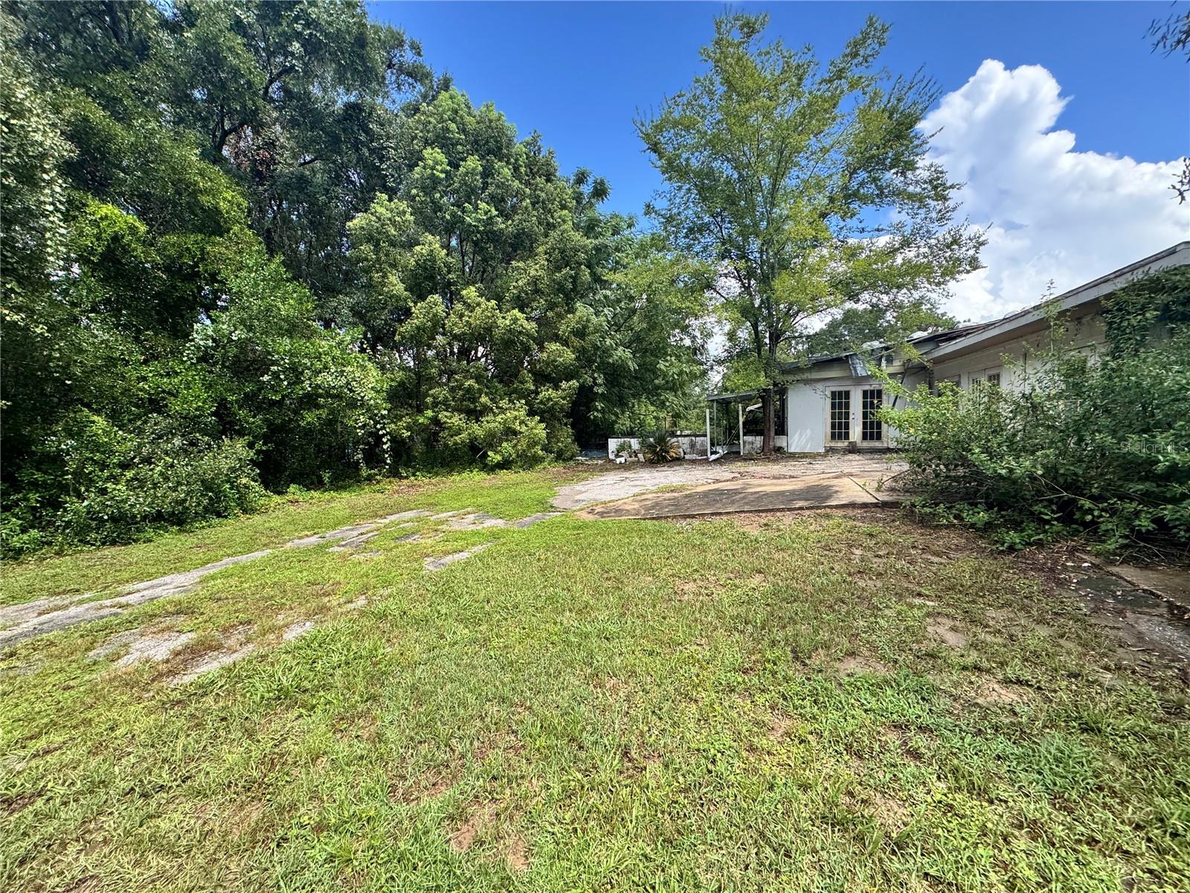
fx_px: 481
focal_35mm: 14
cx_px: 595
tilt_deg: -2.3
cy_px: 446
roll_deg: -2.4
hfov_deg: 102.1
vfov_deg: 85.7
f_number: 2.2
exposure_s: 1/381
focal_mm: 2.22
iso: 40
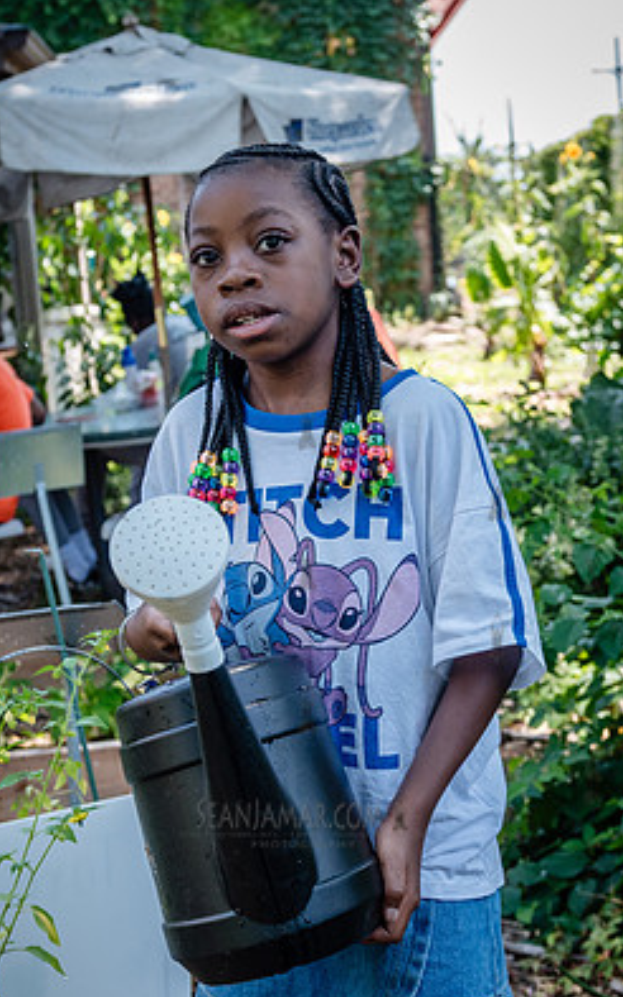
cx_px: 317
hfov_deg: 20.6
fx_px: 1713
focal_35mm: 63
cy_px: 494
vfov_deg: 32.5
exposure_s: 1/800
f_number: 3.5
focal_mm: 32
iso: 500
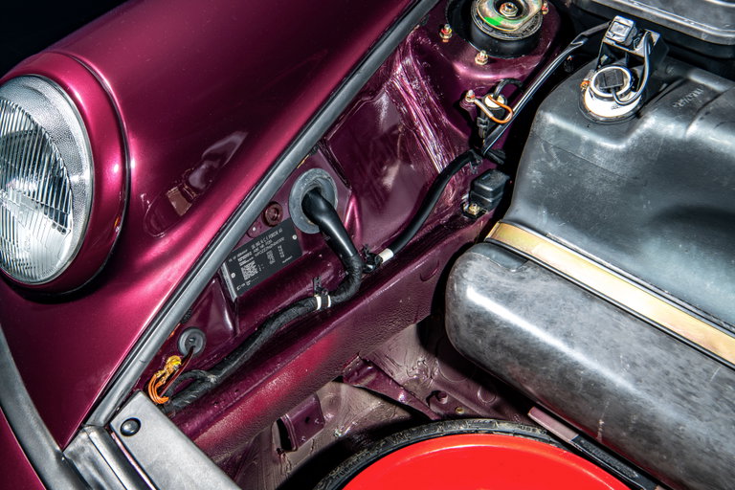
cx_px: 368
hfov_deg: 38.2
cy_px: 245
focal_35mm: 52
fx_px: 1062
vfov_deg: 26.0
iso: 160
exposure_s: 1/100
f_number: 10
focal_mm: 52
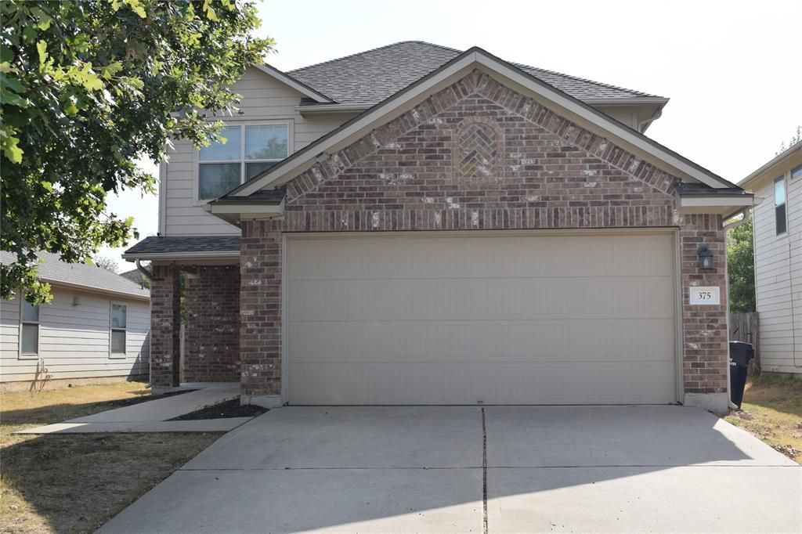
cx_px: 401
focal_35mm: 44
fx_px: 969
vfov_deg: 30.8
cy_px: 267
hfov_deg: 45.0
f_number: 9
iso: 200
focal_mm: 29
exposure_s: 1/320
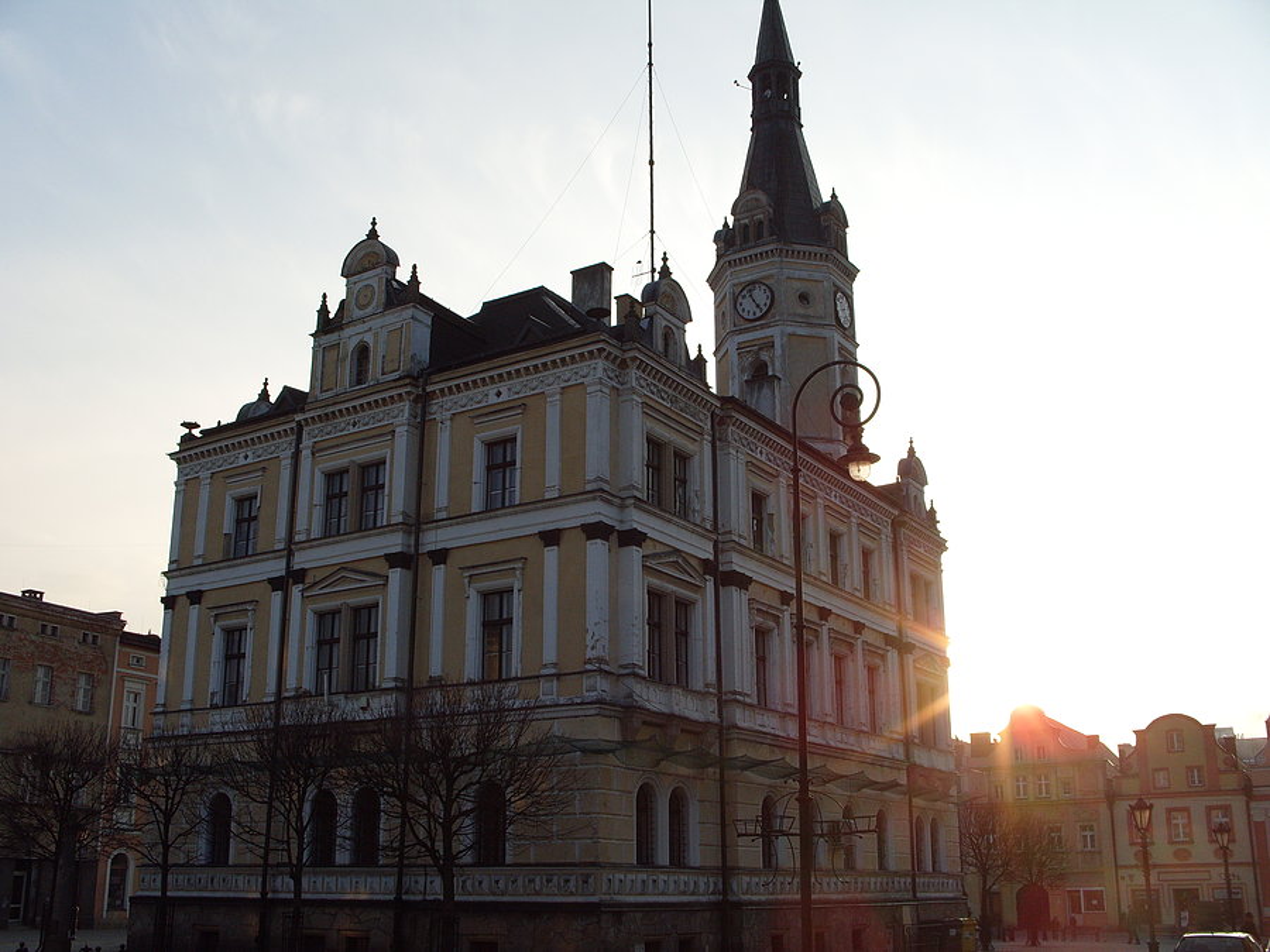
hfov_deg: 52.6
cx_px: 635
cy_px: 476
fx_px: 1284
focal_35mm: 35
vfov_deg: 40.7
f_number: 5.7
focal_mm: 7.8
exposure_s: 1/350
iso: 80
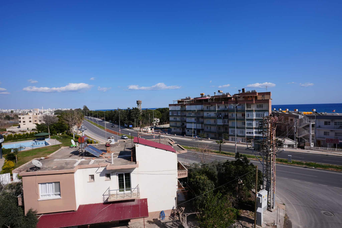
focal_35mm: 17
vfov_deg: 70.4
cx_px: 171
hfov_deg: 93.3
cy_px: 114
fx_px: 161
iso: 100
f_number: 10
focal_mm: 17
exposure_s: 1/250
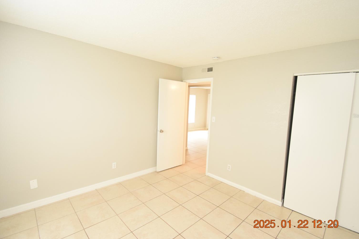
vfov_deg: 73.7
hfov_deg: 96.7
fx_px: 160
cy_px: 116
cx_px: 183
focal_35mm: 16
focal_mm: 10
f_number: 3.5
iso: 2500
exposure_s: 1/60
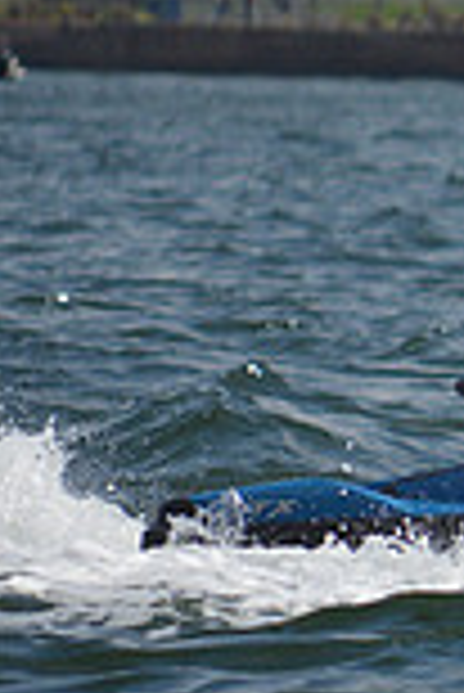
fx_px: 21796
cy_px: 162
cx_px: 1086
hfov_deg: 1.2
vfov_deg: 1.8
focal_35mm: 1130
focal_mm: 200
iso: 250
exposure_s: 1/2000
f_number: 5.6
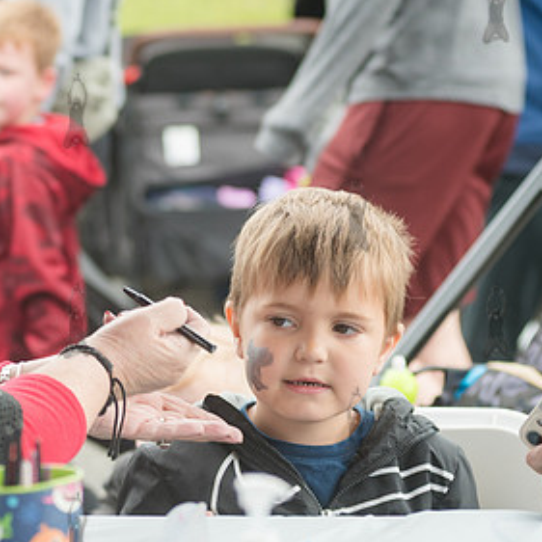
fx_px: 2976
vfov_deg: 10.4
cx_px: 98
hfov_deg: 10.4
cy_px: 347
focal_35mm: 168
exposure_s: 1/200
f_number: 4
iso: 400
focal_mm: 80
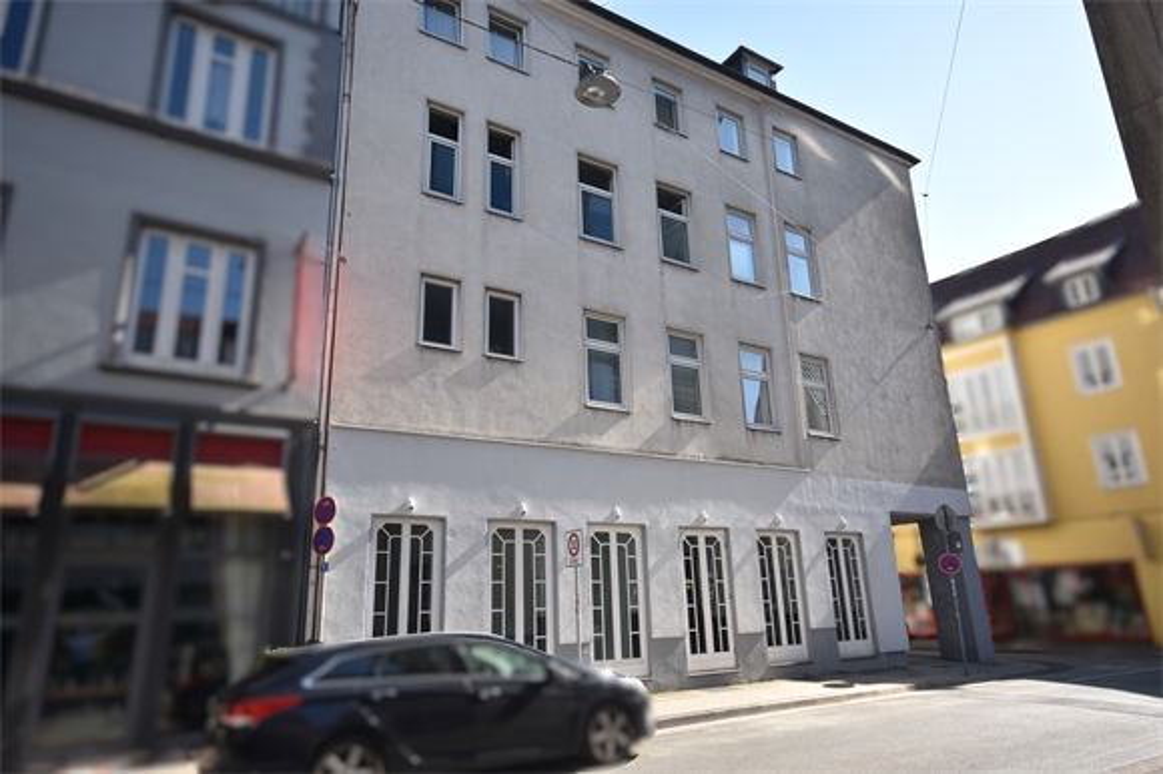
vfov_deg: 57.2
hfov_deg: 78.6
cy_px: 387
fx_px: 710
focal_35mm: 22
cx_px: 582
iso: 360
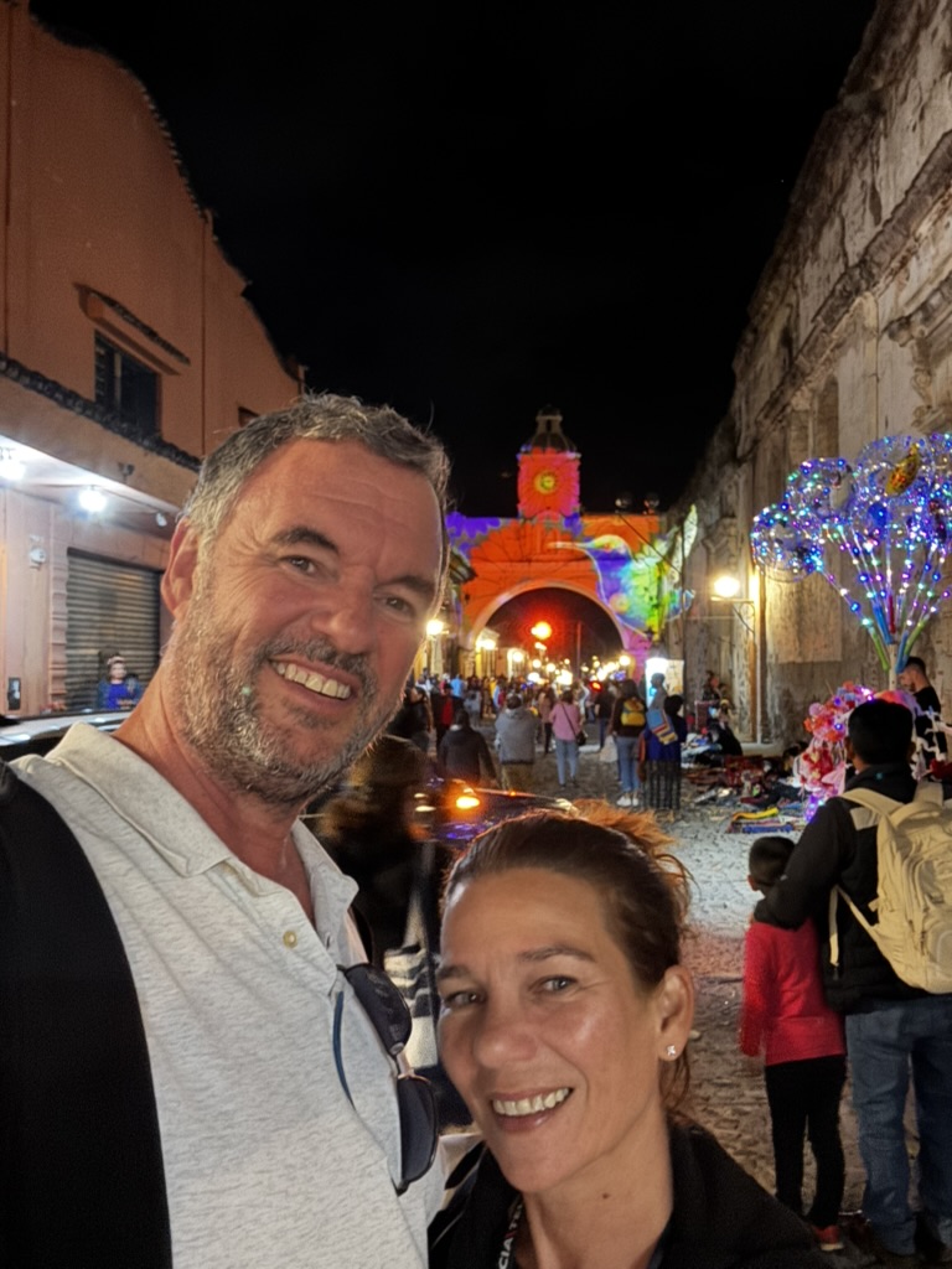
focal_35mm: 30
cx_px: 476
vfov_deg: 60.0
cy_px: 634
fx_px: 1100
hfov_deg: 46.8
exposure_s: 1/8
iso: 640
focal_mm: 2.69
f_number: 1.9
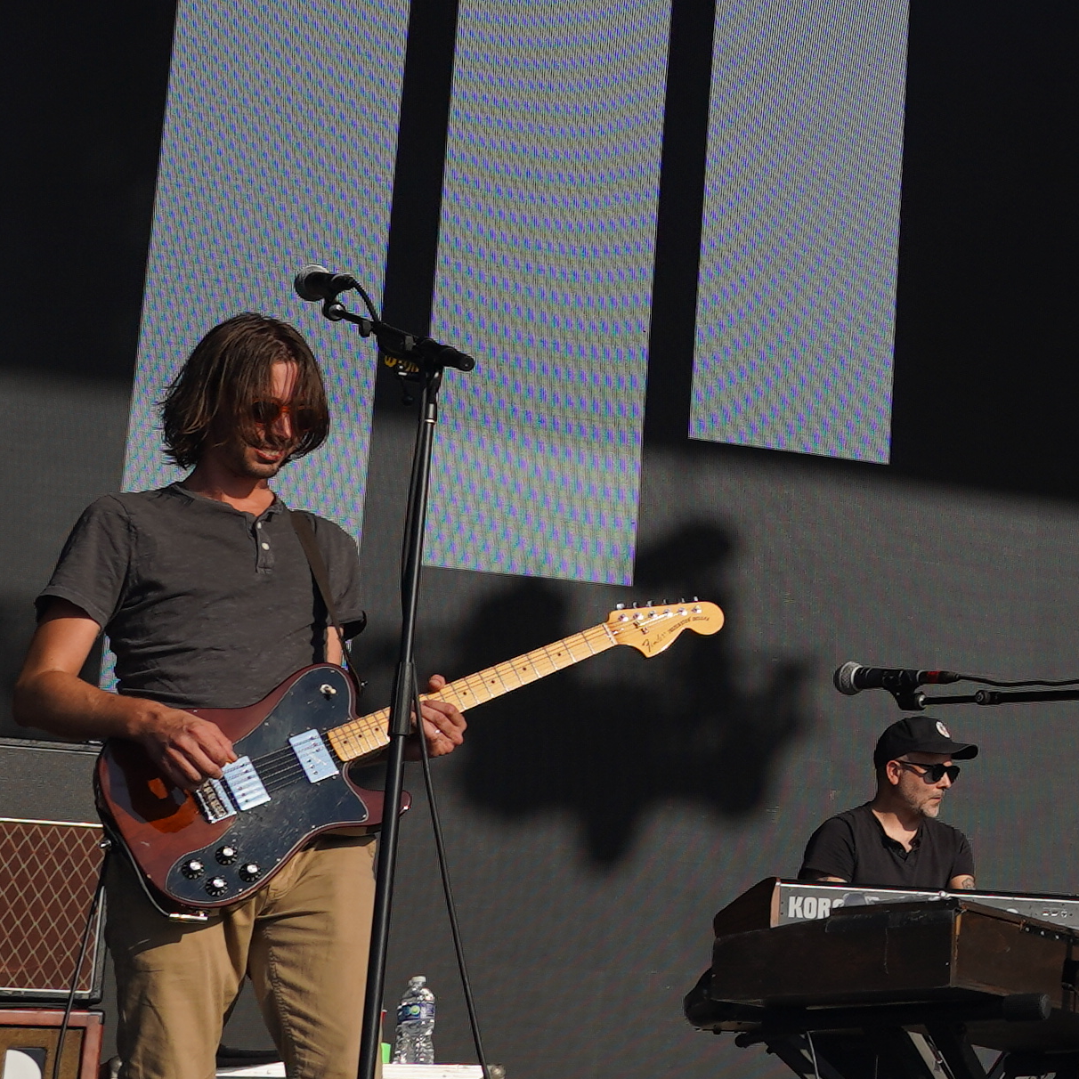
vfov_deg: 17.1
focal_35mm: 101
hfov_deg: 15.2
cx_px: 1864
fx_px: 3562
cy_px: 221
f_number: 8
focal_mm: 24
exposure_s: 1/500
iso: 100
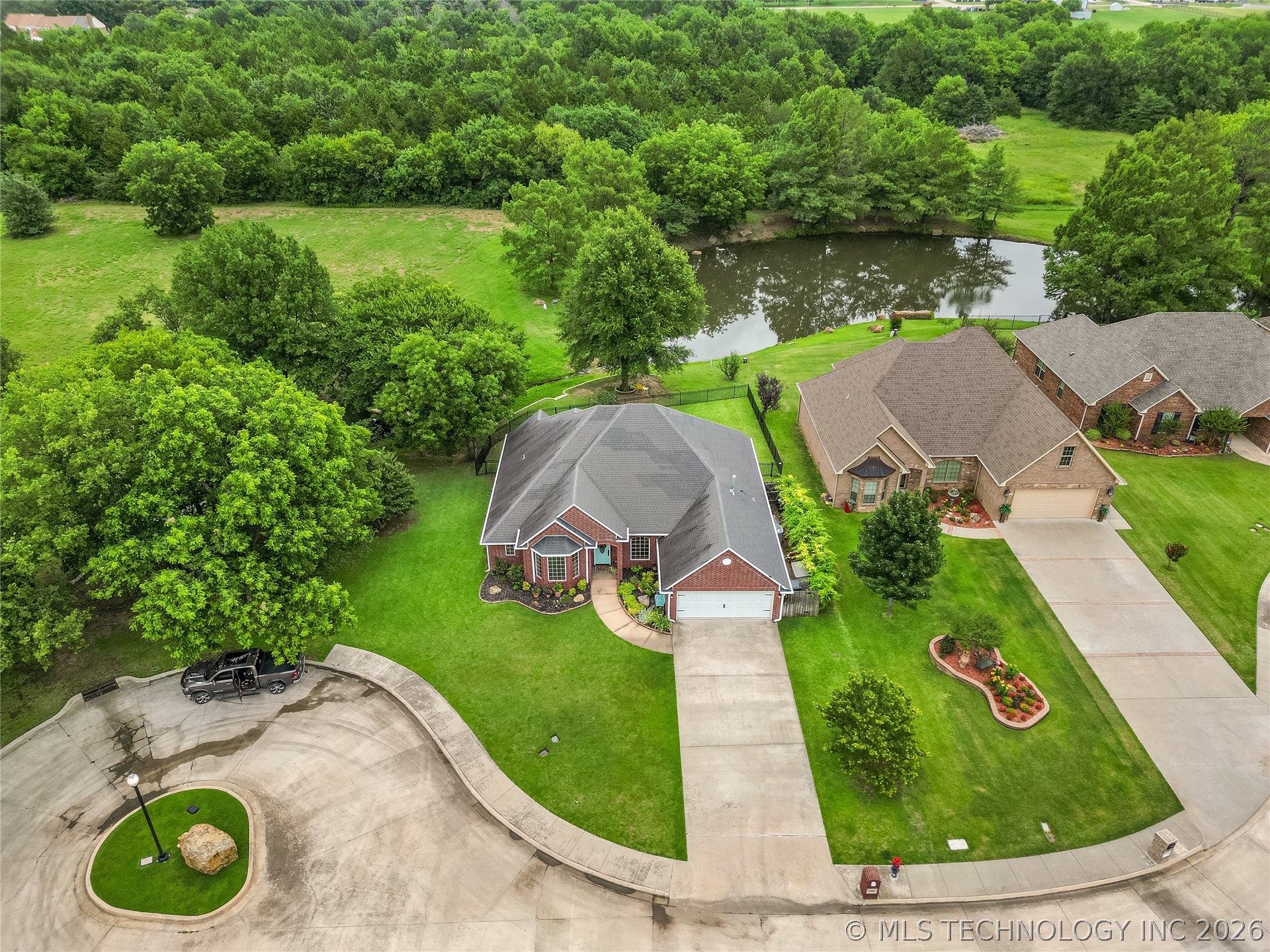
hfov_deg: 71.6
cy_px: 476
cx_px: 635
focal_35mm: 24
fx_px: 881
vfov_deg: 56.8
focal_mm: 6.72
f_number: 1.7
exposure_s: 1/640
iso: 110
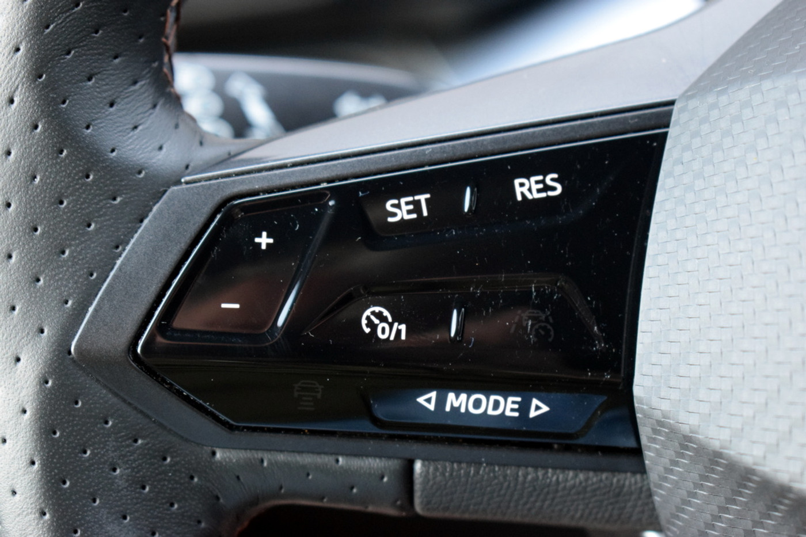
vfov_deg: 17.5
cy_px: 268
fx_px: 1746
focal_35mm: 78
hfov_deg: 26.0
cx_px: 403
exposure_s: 1/60
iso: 2800
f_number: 5.6
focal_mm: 52
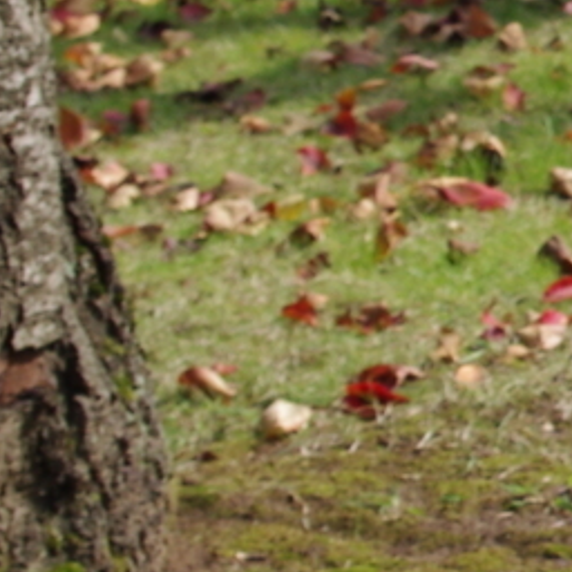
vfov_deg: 7.2
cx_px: 1441
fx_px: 4562
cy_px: 169
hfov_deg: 6.7
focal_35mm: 244
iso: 200
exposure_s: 1/250
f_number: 8
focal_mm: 30.63
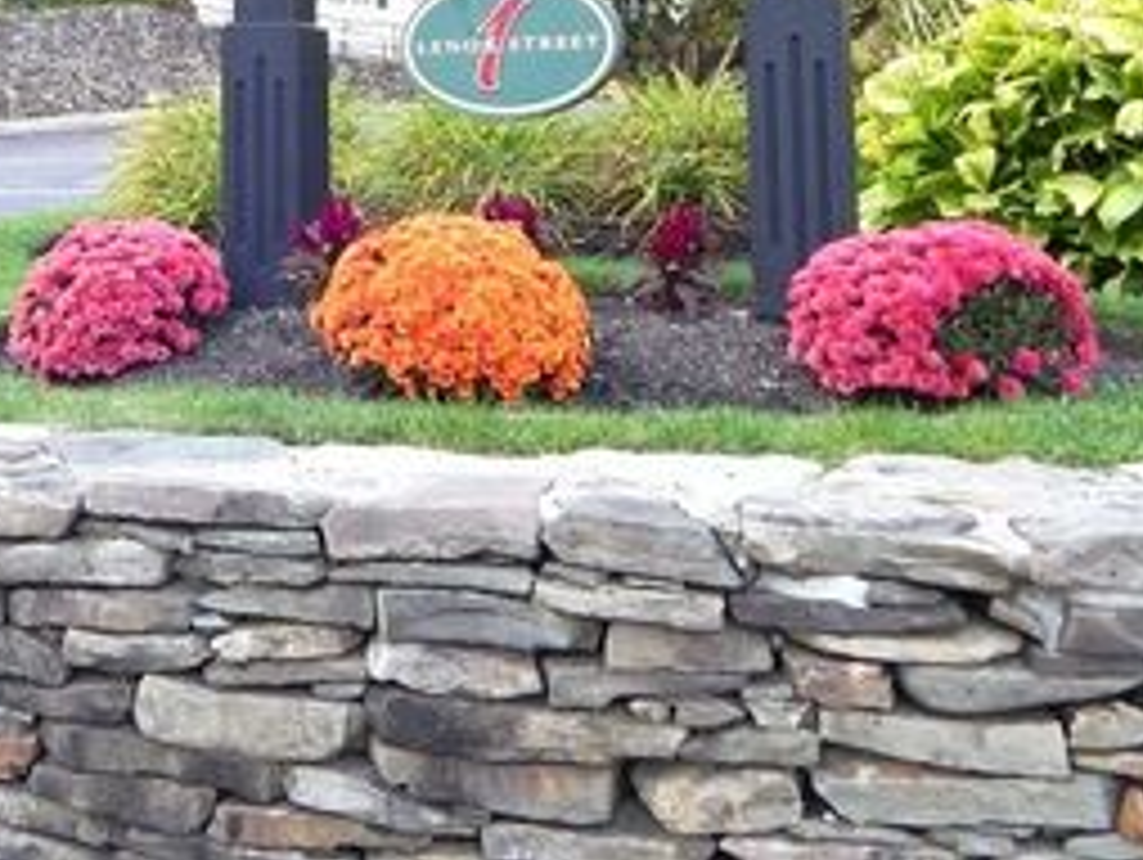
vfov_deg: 23.2
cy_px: 20
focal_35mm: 61
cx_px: 117
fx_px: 2016
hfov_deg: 30.3
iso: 125
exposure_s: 1/100
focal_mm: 5.6
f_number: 3.2
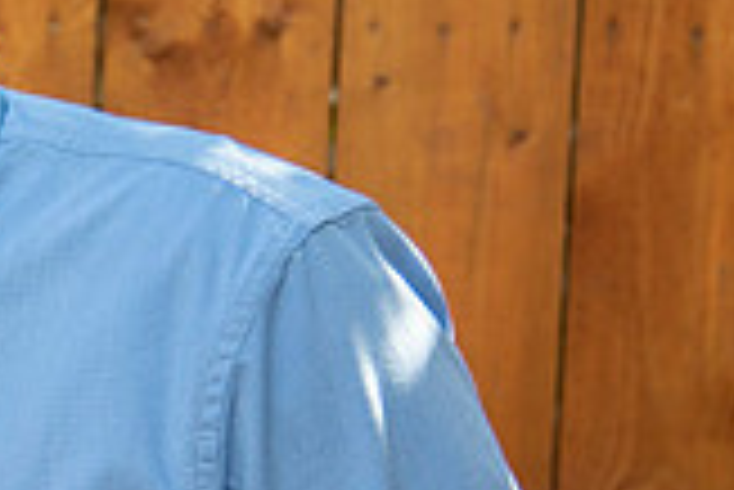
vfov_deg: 7.4
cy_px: 461
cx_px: -347
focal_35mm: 185
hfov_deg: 10.7
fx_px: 3775
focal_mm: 52
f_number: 4
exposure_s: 1/320
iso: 125
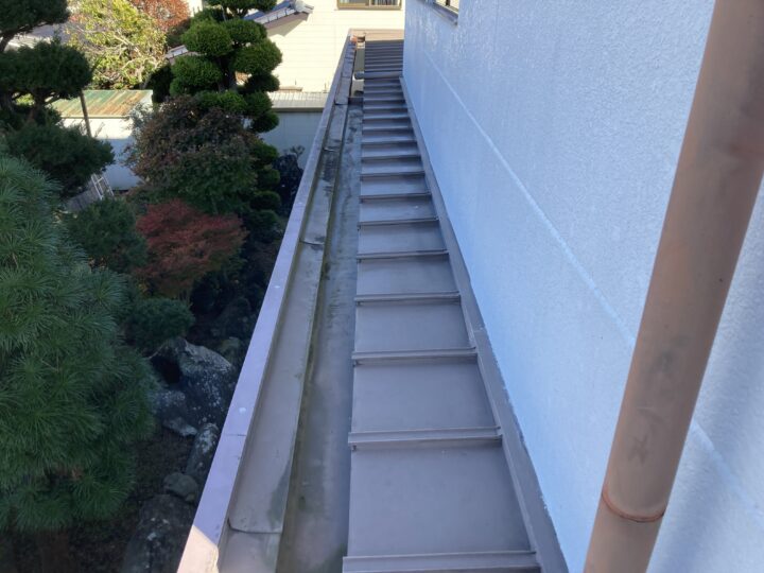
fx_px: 618
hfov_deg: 63.4
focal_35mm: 28
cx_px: 382
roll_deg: -1.6
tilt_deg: -26.2
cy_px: 286
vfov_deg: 49.7
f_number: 1.8
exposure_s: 1/379
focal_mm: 3.99
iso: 20
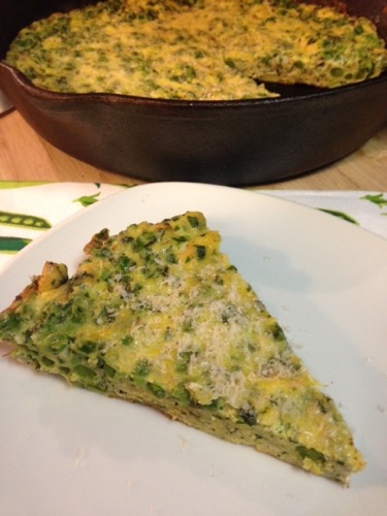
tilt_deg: -46.1
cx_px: 194
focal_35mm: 33
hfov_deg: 42.9
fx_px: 492
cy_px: 258
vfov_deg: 55.4
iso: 200
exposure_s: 1/20
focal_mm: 4.12
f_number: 2.4
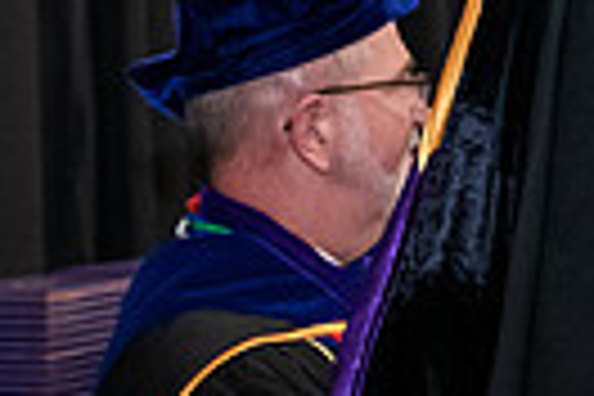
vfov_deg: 4.4
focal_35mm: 308
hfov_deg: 6.5
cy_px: -119
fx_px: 5082
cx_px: 1156
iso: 2500
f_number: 5
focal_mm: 70
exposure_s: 1/200
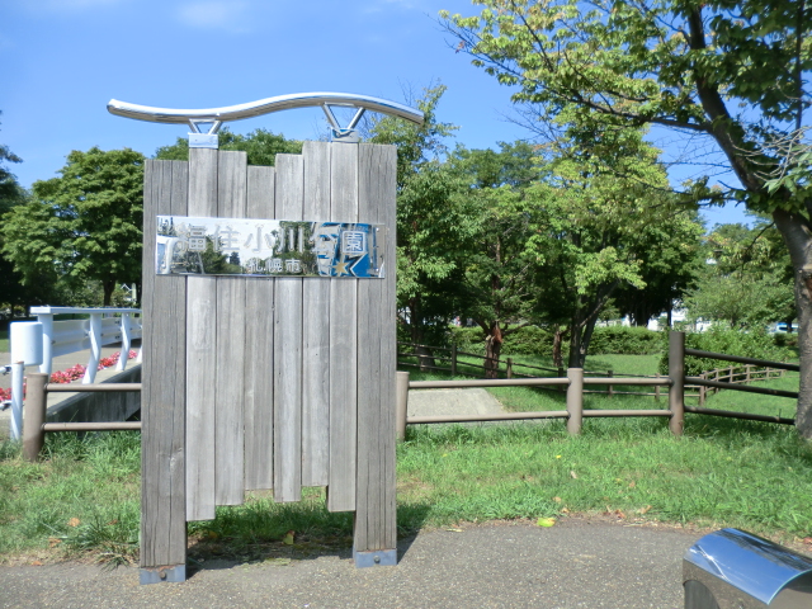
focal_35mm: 27
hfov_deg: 65.3
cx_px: 406
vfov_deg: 51.4
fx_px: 633
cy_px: 304
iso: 50
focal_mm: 4.9
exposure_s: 1/640
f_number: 3.2
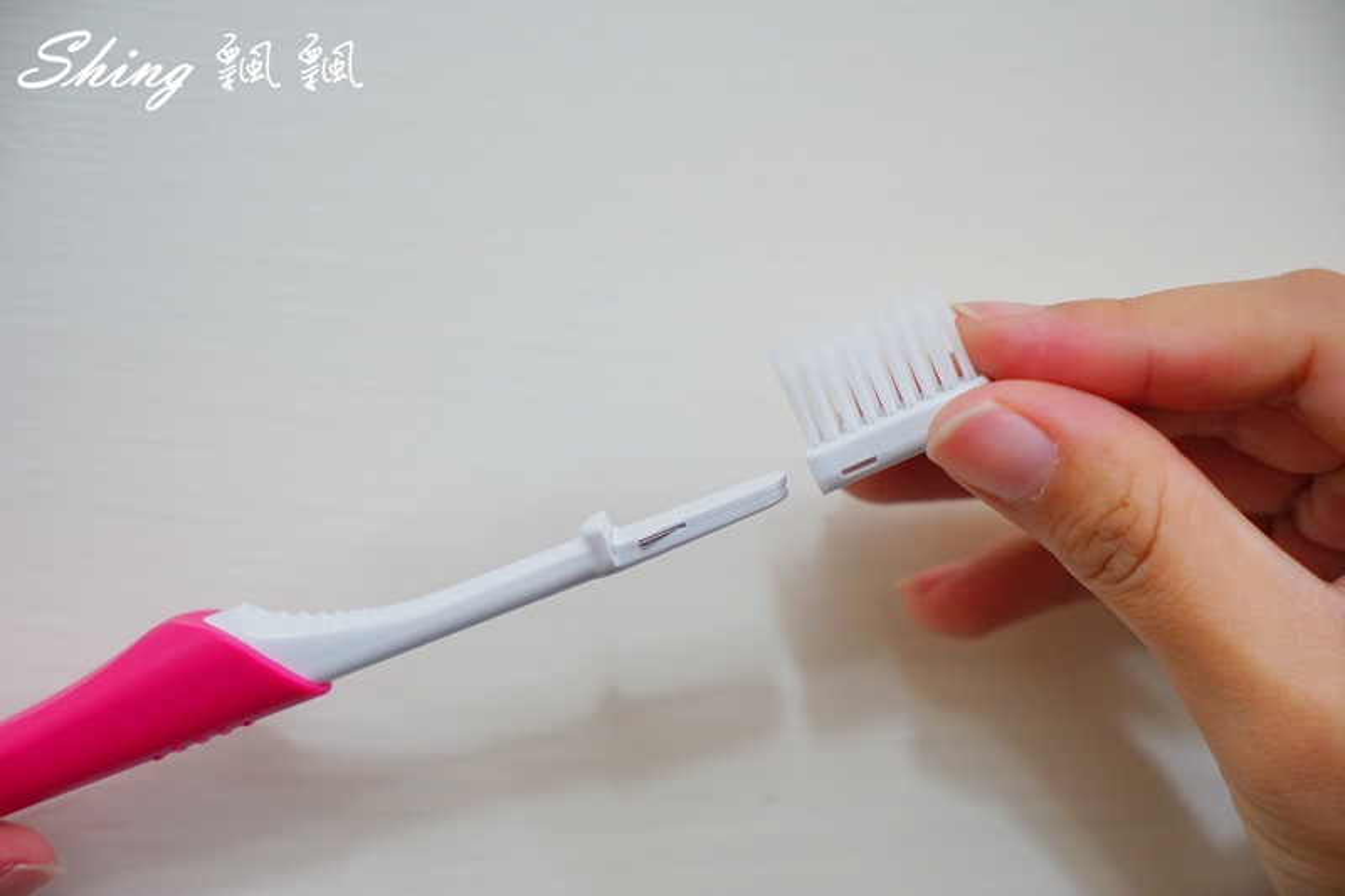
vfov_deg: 19.4
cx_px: 672
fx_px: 2615
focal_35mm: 70
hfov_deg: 28.8
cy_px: 448
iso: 1000
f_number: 4
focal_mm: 70
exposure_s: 1/60
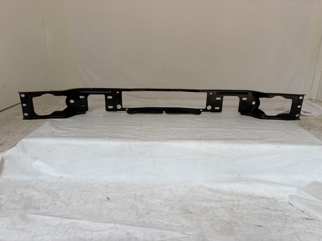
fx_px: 242
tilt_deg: -18.1
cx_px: 161
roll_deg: -0.8
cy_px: 120
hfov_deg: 67.3
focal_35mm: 26
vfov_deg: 53.1
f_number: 1.6
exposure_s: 1/462
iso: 50
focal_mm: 5.96
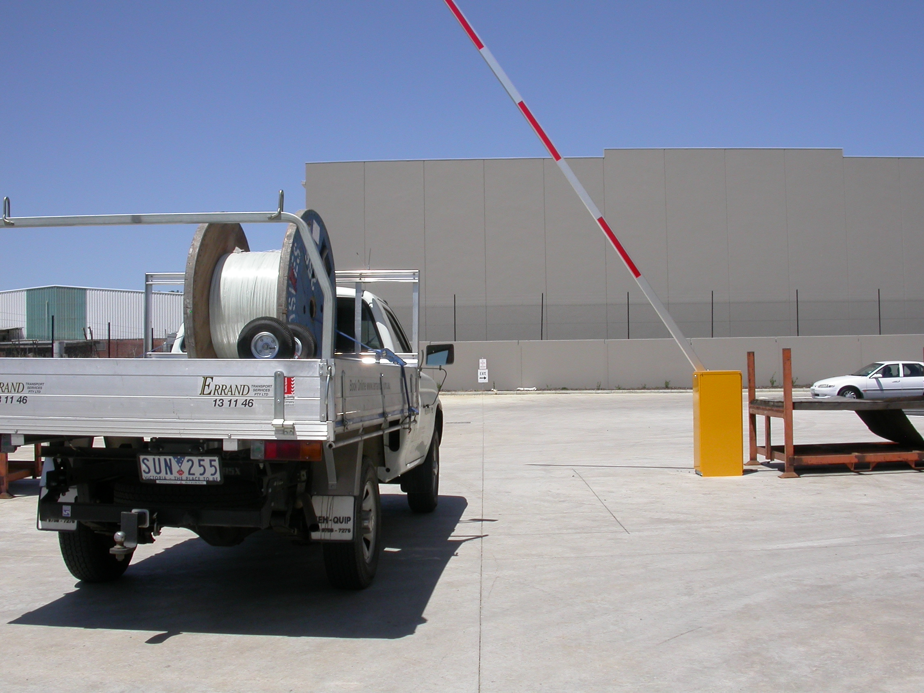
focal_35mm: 38
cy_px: 346
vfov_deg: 37.7
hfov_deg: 49.0
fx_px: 1014
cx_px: 462
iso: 100
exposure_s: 1/520
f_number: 7.5
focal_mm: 7.85
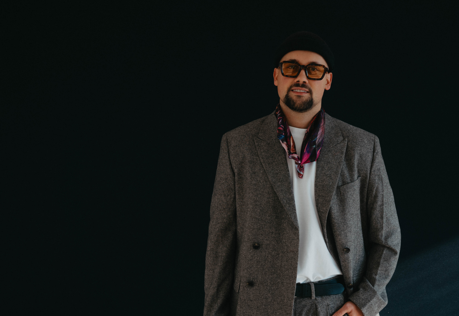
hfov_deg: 39.1
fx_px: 644
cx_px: 271
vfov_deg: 27.5
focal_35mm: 50
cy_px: 190
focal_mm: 35
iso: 100
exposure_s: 1/80
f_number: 5.6
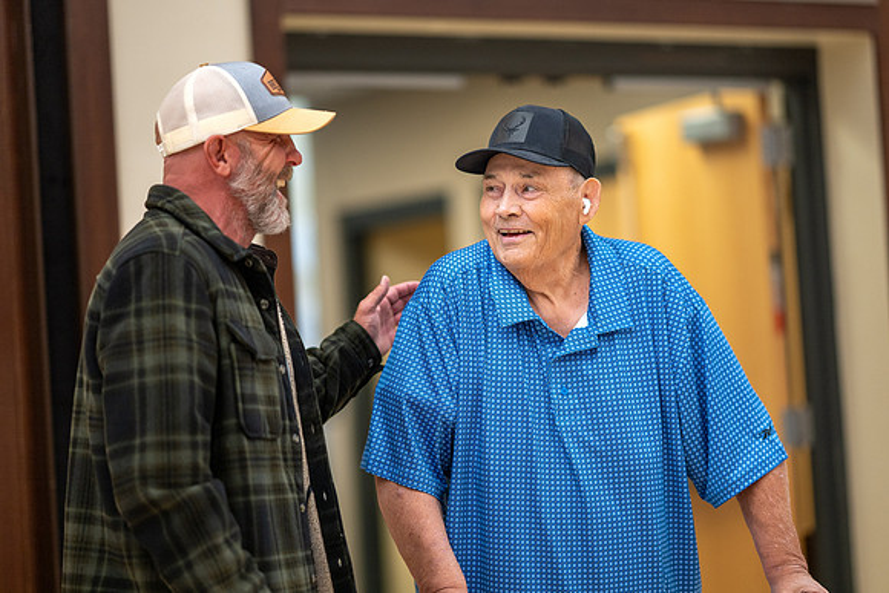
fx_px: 2812
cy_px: 312
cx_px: 482
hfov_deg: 18.0
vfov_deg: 12.0
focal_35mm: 114
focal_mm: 105
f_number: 1.6
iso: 640
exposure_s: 1/400
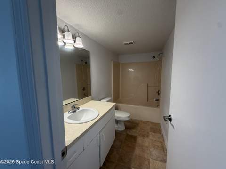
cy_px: 84
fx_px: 91
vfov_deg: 85.6
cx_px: 113
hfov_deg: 102.1
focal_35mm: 14
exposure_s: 1/120
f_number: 2.2
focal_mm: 2.22
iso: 125
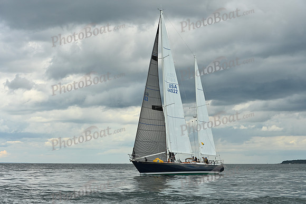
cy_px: 102
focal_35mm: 70
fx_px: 595
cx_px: 153
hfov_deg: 28.8
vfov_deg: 19.5
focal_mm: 70
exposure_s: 1/800
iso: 250
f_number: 8
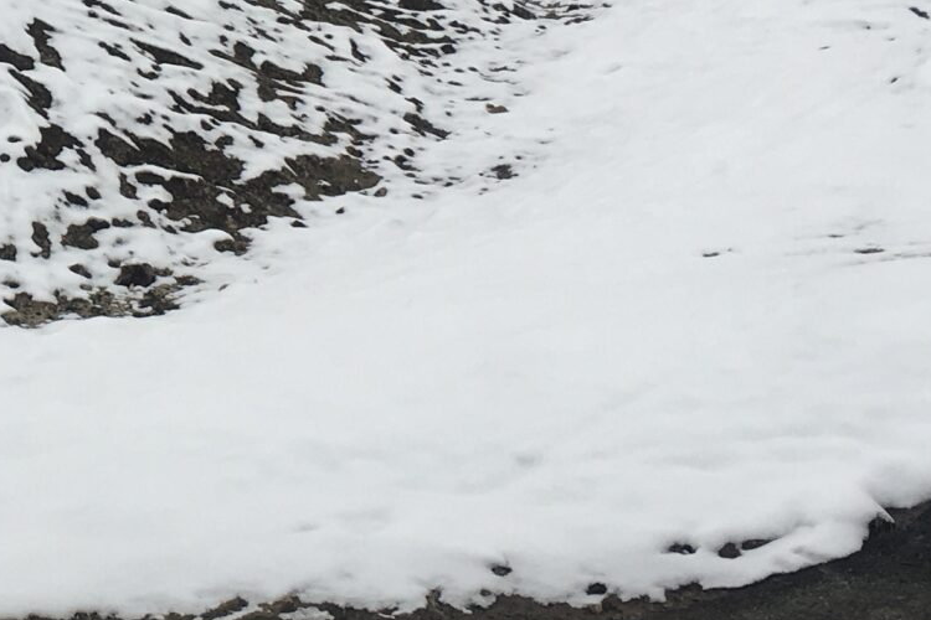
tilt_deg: -9.6
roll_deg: +0.9
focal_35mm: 103
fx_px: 2663
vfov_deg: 13.1
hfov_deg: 19.0
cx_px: -112
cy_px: -42
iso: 25
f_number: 2.2
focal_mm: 4.15
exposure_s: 1/561
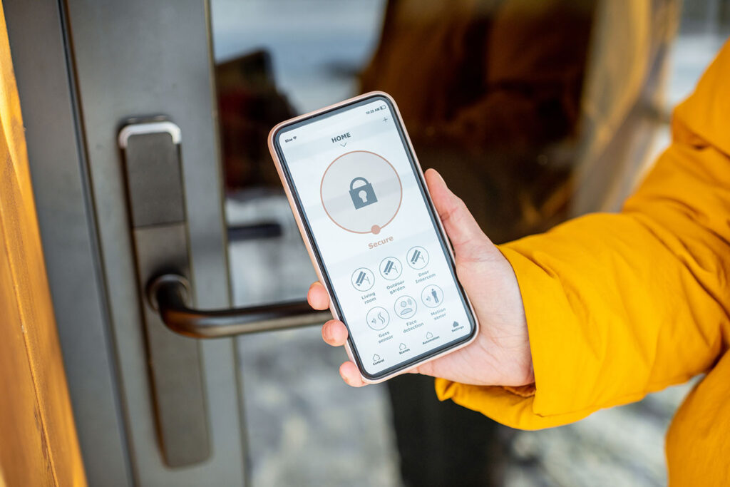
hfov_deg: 54.4
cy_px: 244
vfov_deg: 37.9
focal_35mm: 35
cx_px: 365
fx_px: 710
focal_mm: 35
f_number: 2.2
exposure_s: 1/1000
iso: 200
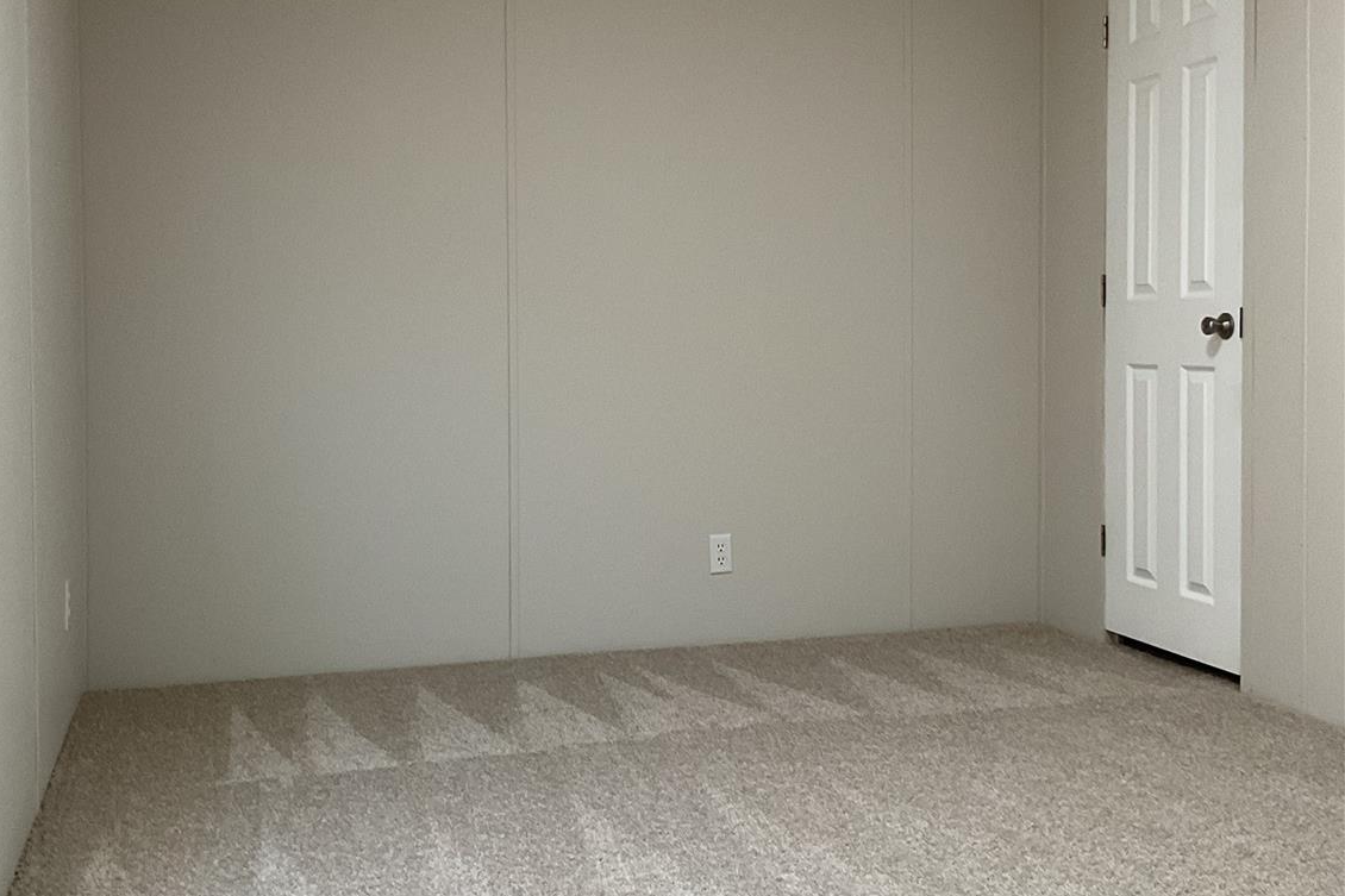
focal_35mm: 41
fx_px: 1531
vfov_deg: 32.6
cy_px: 390
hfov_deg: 47.4
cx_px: 661
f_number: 1.8
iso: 100
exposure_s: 1/60
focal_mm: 3
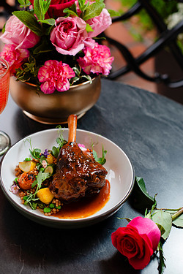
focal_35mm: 60
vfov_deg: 33.4
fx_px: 457
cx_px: 75
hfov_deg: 22.6
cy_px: 126
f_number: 2.8
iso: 200
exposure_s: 1/250
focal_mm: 50
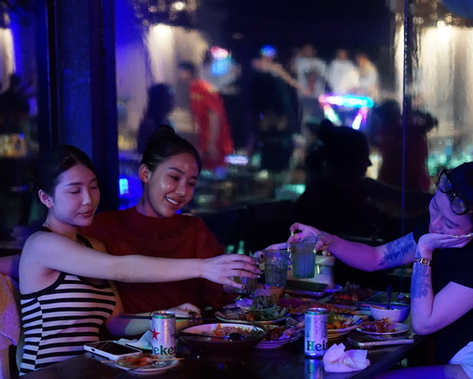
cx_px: 298
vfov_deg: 20.7
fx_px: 1036
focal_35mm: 74
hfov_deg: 25.6
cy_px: 236
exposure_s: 1/100
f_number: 2
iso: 6400
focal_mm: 50
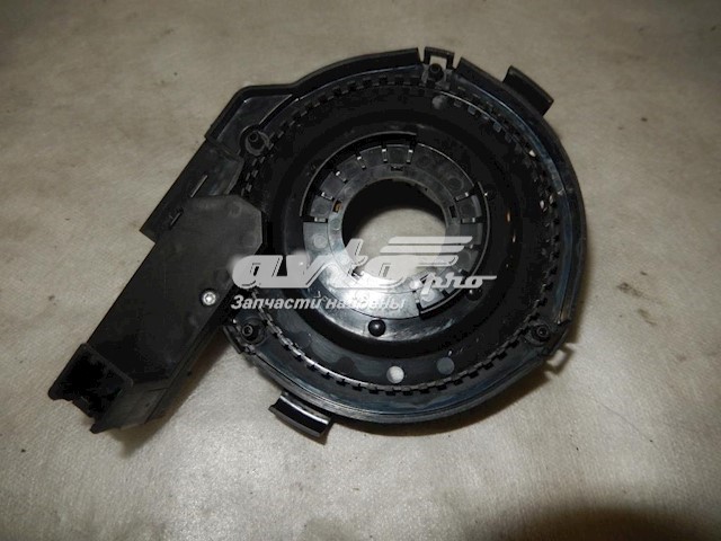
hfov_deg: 69.4
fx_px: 521
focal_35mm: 25
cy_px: 270
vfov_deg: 54.9
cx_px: 360
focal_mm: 4.5
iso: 200
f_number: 6.8
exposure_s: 1/30
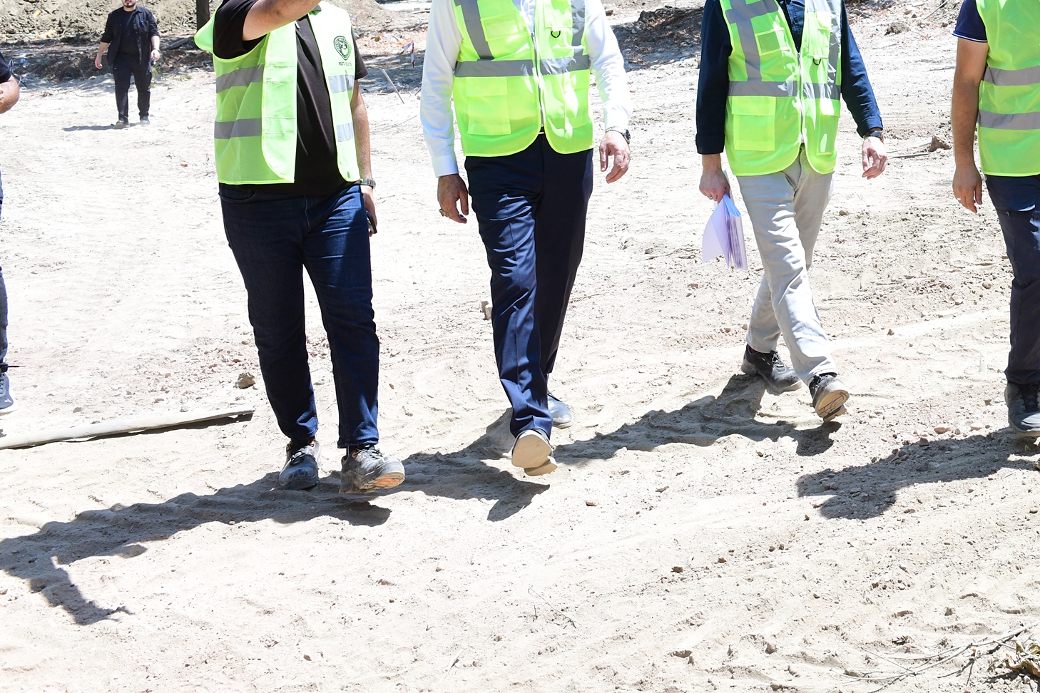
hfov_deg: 32.1
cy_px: 100
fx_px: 1733
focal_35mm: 60
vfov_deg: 22.2
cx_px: 887
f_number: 9
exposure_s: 1/640
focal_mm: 35
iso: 1000
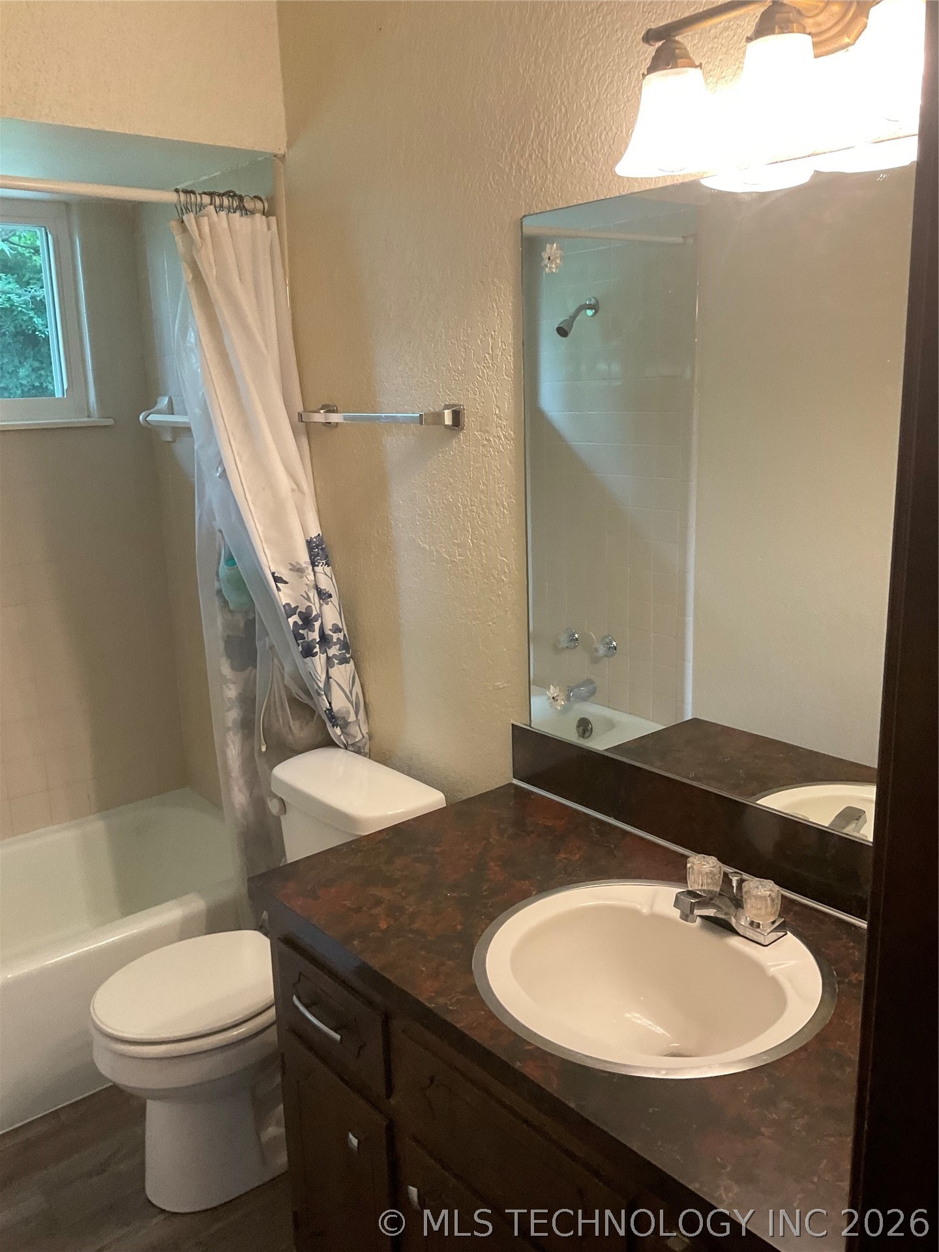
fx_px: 1049
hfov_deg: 48.2
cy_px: 626
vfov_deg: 61.7
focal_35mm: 29
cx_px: 470
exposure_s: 1/60
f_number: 1.8
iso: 125
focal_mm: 3
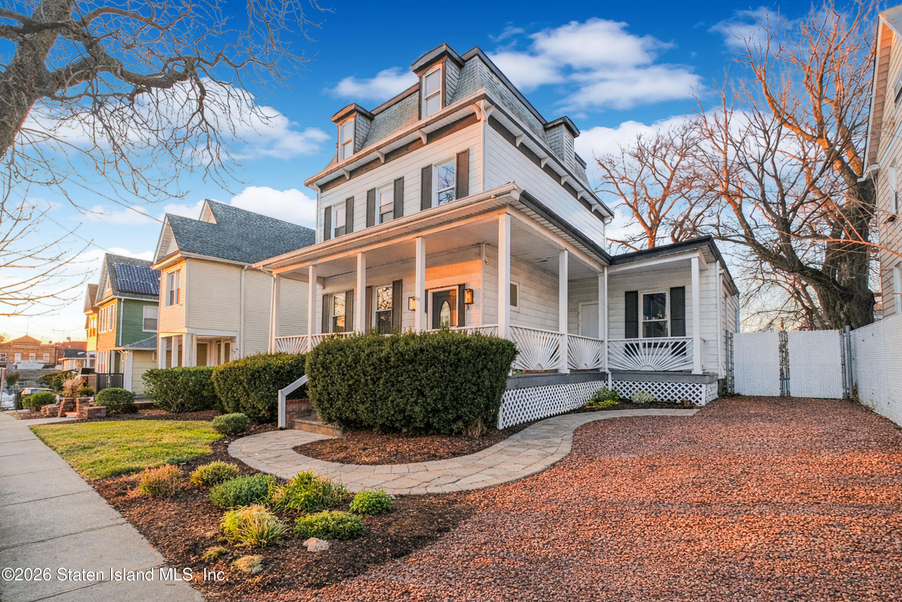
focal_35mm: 15
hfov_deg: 100.4
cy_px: 301
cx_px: 451
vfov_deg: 77.3
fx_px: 376
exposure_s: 1/125
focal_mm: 10
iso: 1600
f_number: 8
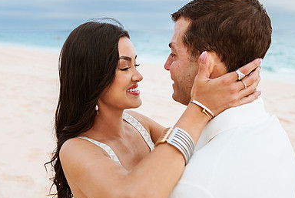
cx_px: 114
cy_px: 105
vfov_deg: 35.1
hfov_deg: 50.2
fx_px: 312
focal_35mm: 38
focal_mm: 24
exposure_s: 1/4000
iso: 250
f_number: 2.8
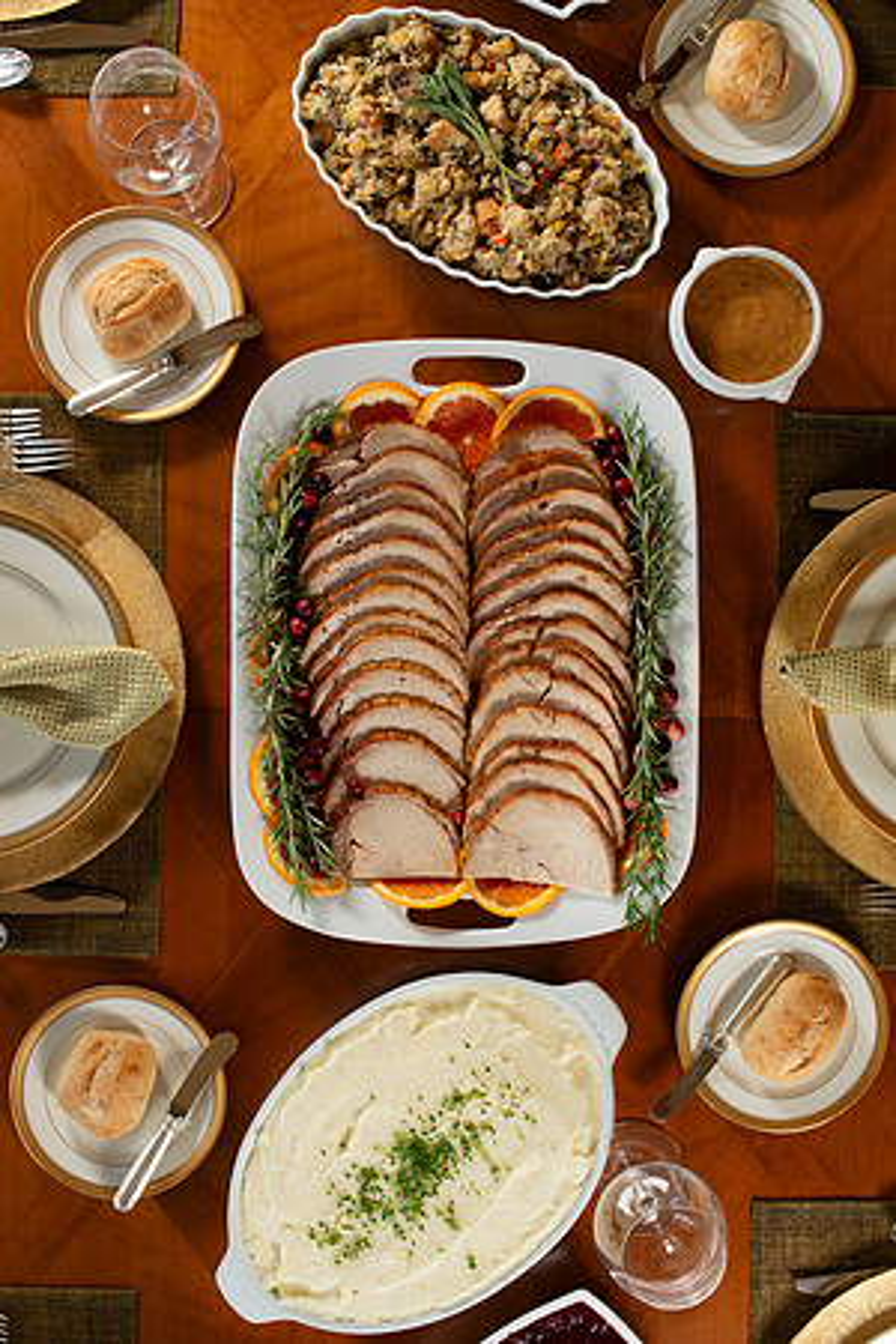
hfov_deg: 27.0
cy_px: 672
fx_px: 1867
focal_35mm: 50
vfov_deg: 39.6
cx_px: 448
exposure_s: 1/100
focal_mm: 50
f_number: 6.3
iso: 250
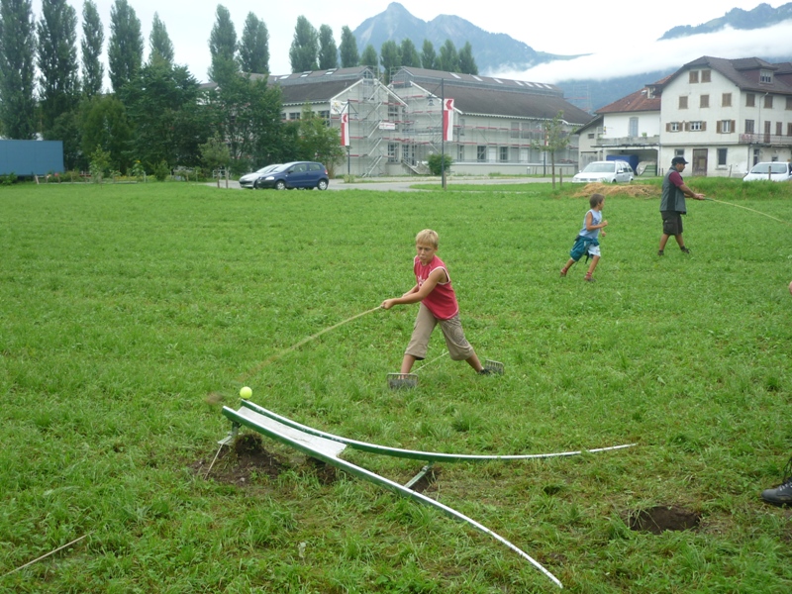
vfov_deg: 34.3
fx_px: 961
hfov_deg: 44.8
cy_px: 297
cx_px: 396
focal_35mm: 42
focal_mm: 6.9
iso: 80
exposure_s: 1/250
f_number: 3
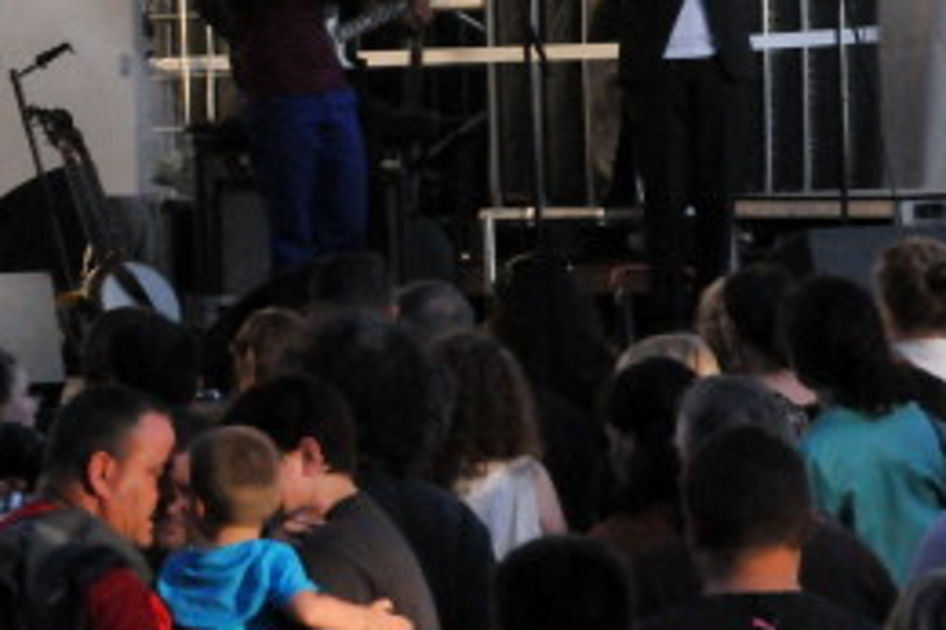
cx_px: -102
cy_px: 162
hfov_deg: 4.9
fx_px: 11117
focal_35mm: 423
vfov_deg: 3.2
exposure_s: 1/1000
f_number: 16
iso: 3200
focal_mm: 105
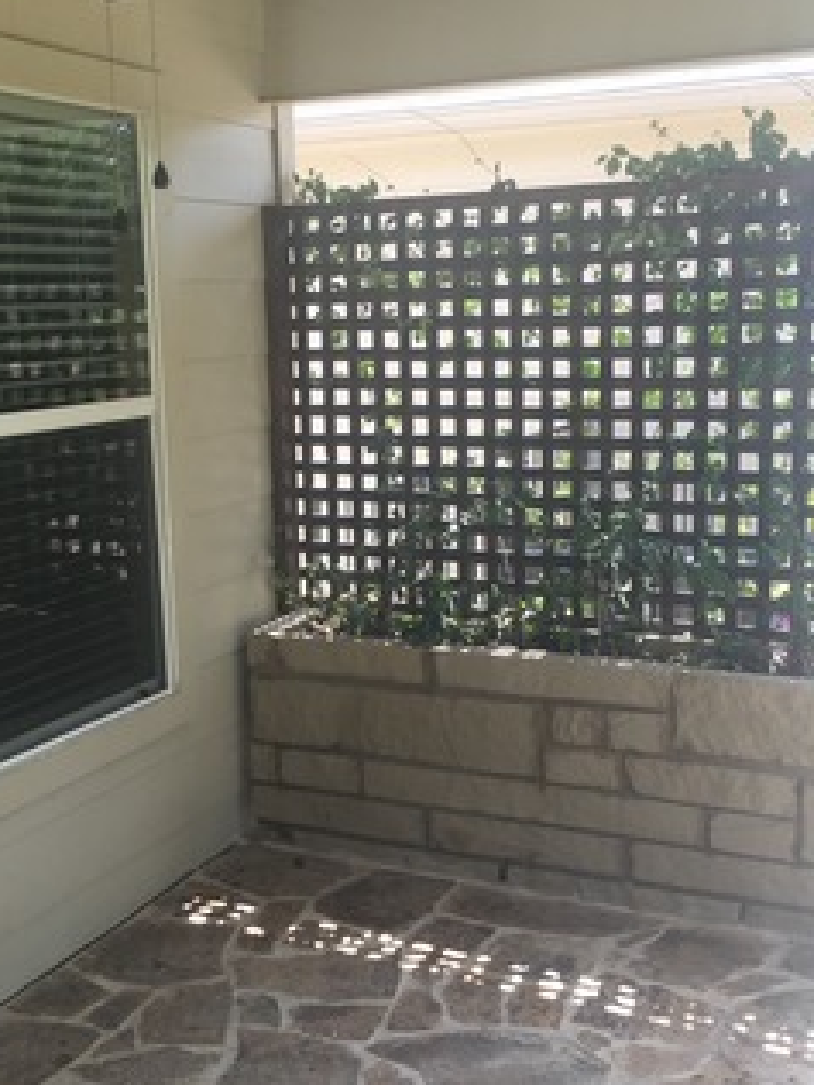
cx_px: 368
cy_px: 546
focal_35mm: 44
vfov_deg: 42.9
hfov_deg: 32.9
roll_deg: -0.3
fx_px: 1380
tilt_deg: -10.2
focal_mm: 4.15
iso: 25
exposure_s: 1/128
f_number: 2.2
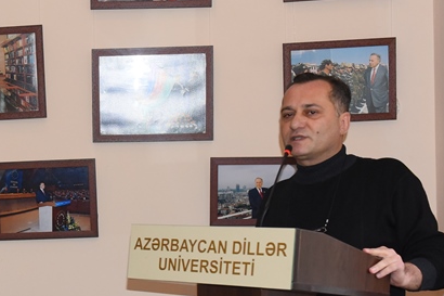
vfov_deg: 13.6
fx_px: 1233
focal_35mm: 100
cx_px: 10
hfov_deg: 19.9
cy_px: 223
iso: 2500
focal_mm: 40
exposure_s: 1/160
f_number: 5.6
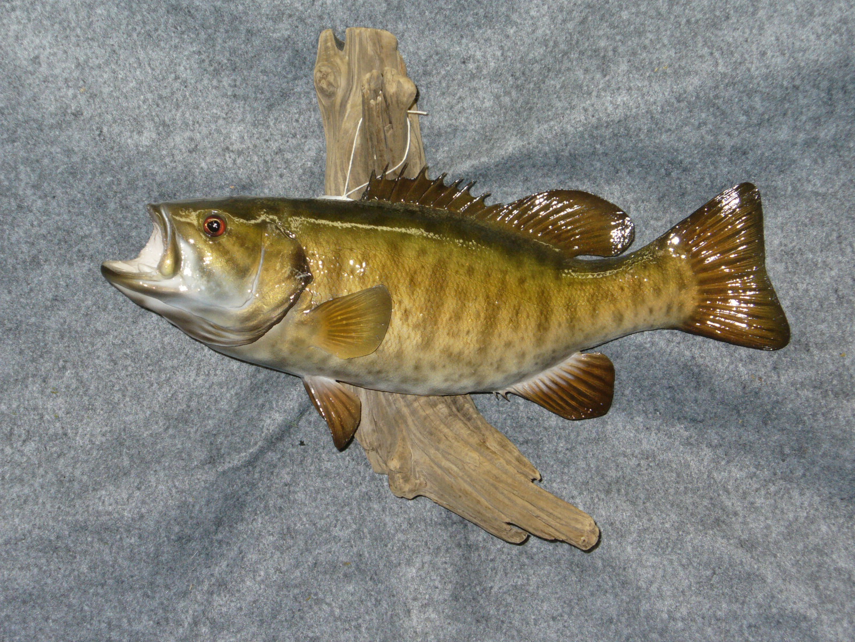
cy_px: 321
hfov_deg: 22.3
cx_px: 428
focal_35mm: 88
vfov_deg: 16.8
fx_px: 2174
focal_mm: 14.5
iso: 150
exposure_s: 1/60
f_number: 3.4
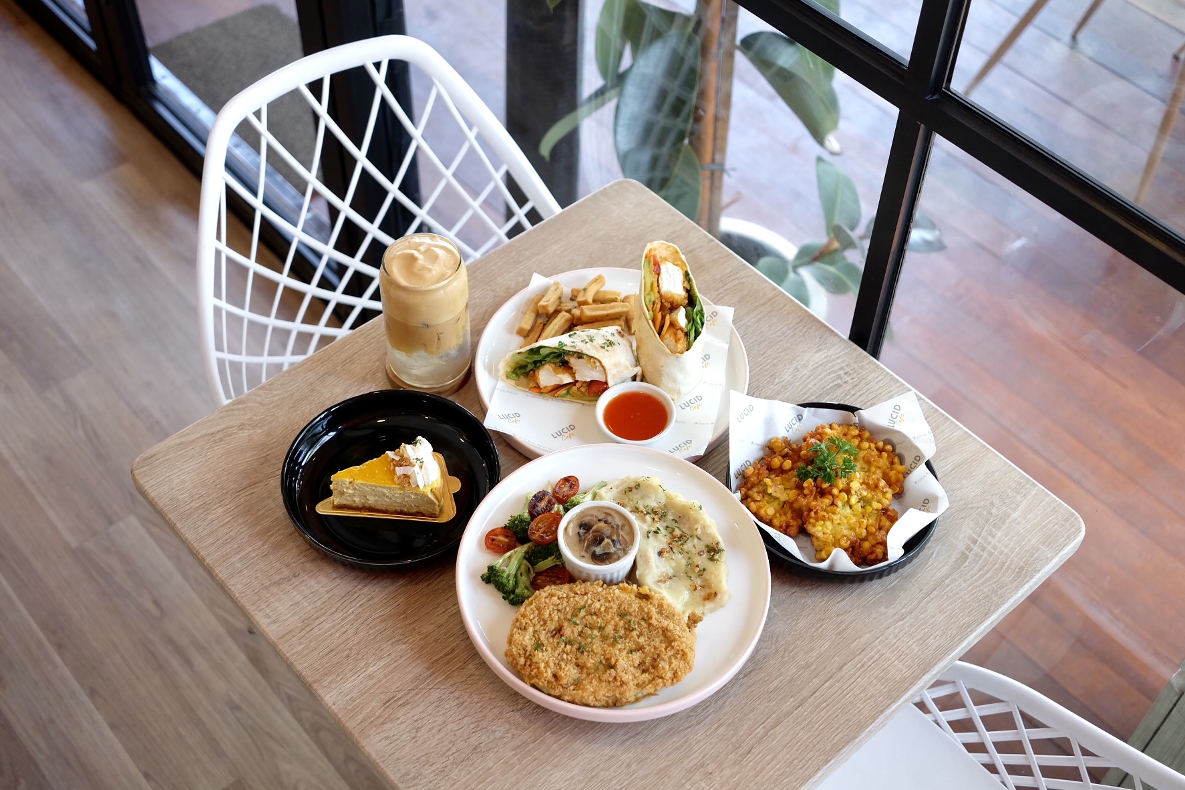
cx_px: 592
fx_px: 1349
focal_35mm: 41
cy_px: 395
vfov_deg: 32.6
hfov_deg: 47.4
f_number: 2.8
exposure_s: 1/200
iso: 800
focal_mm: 27
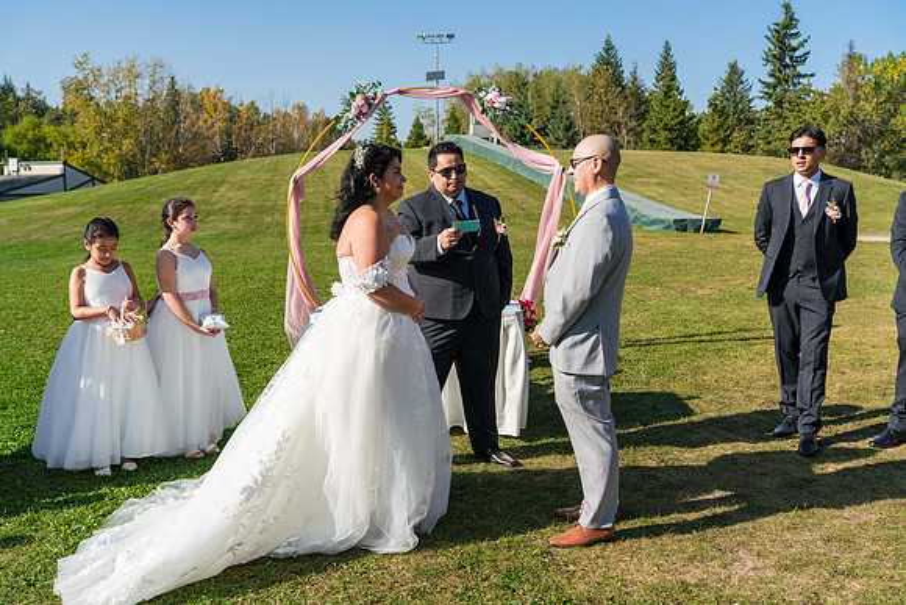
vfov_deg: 37.9
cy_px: 302
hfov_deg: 54.4
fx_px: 881
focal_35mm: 35
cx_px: 453
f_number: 5
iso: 250
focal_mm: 35
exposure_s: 1/1250
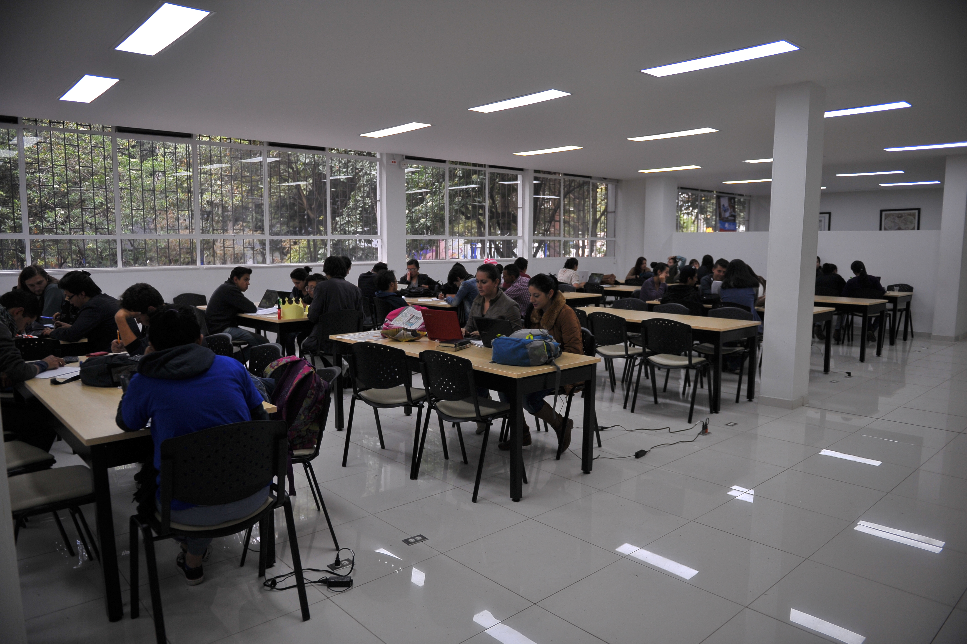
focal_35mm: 24
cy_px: 322
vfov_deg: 53.1
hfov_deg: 73.8
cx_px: 484
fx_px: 644
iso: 500
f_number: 2.8
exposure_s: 1/500
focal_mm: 24
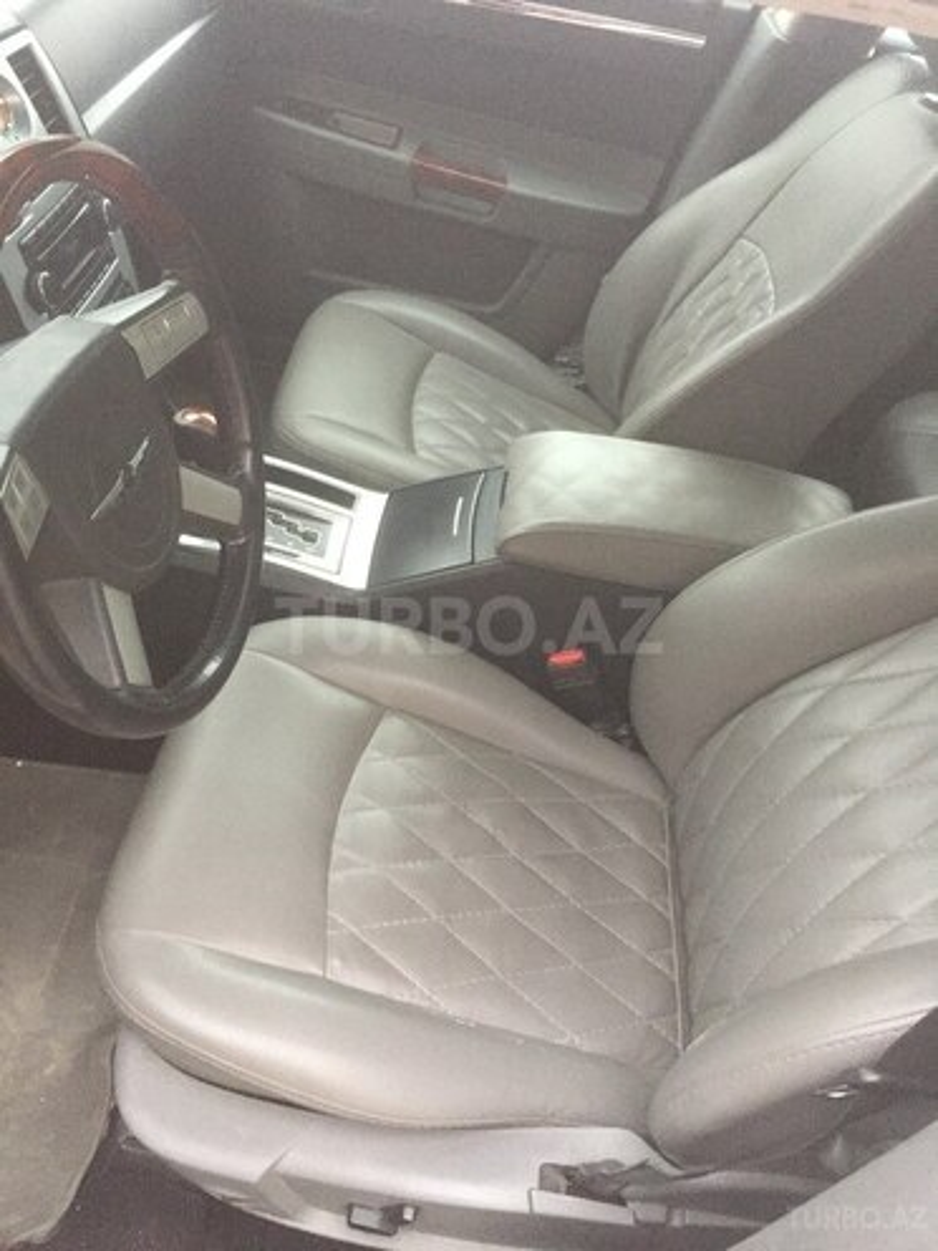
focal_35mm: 29
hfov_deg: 48.2
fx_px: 1048
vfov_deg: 61.7
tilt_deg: -42.7
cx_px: 469
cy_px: 626
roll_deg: -18.5
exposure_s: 1/25
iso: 250
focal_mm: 4.15
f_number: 2.2
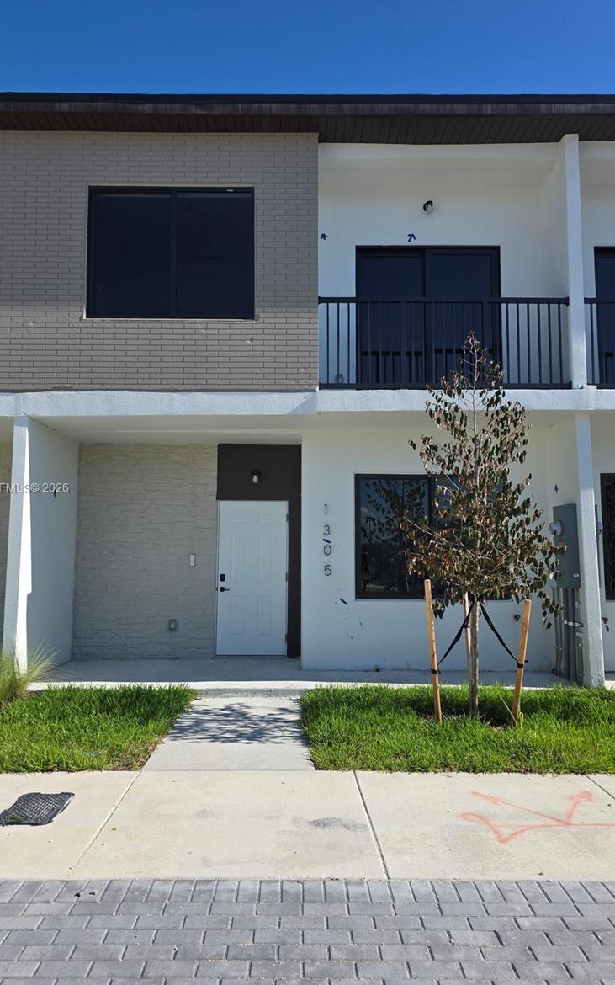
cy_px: 489
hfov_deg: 49.2
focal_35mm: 25
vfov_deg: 72.6
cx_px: 292
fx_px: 671
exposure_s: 1/5958
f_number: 1.7
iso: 80
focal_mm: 6.3
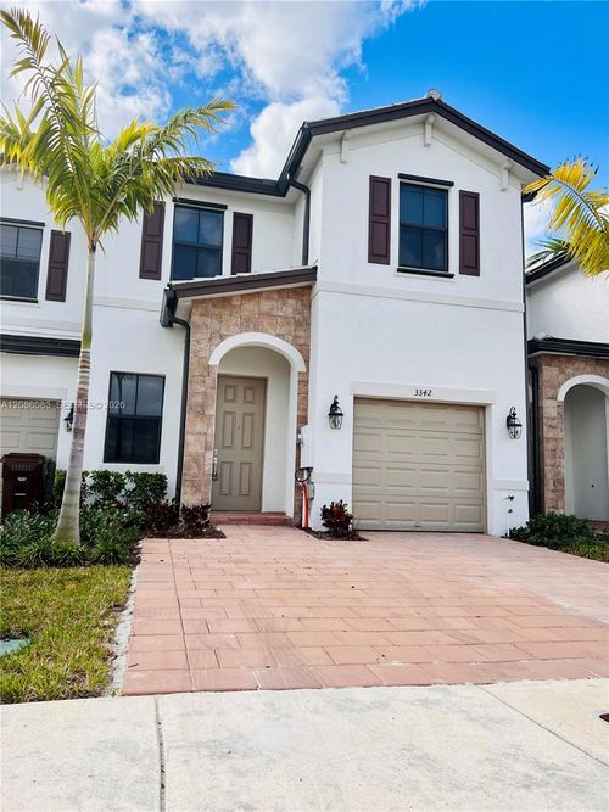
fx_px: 610
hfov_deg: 53.0
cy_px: 406
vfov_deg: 67.3
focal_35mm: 26
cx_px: 304
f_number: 1.5
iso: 50
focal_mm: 5.7
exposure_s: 1/3165
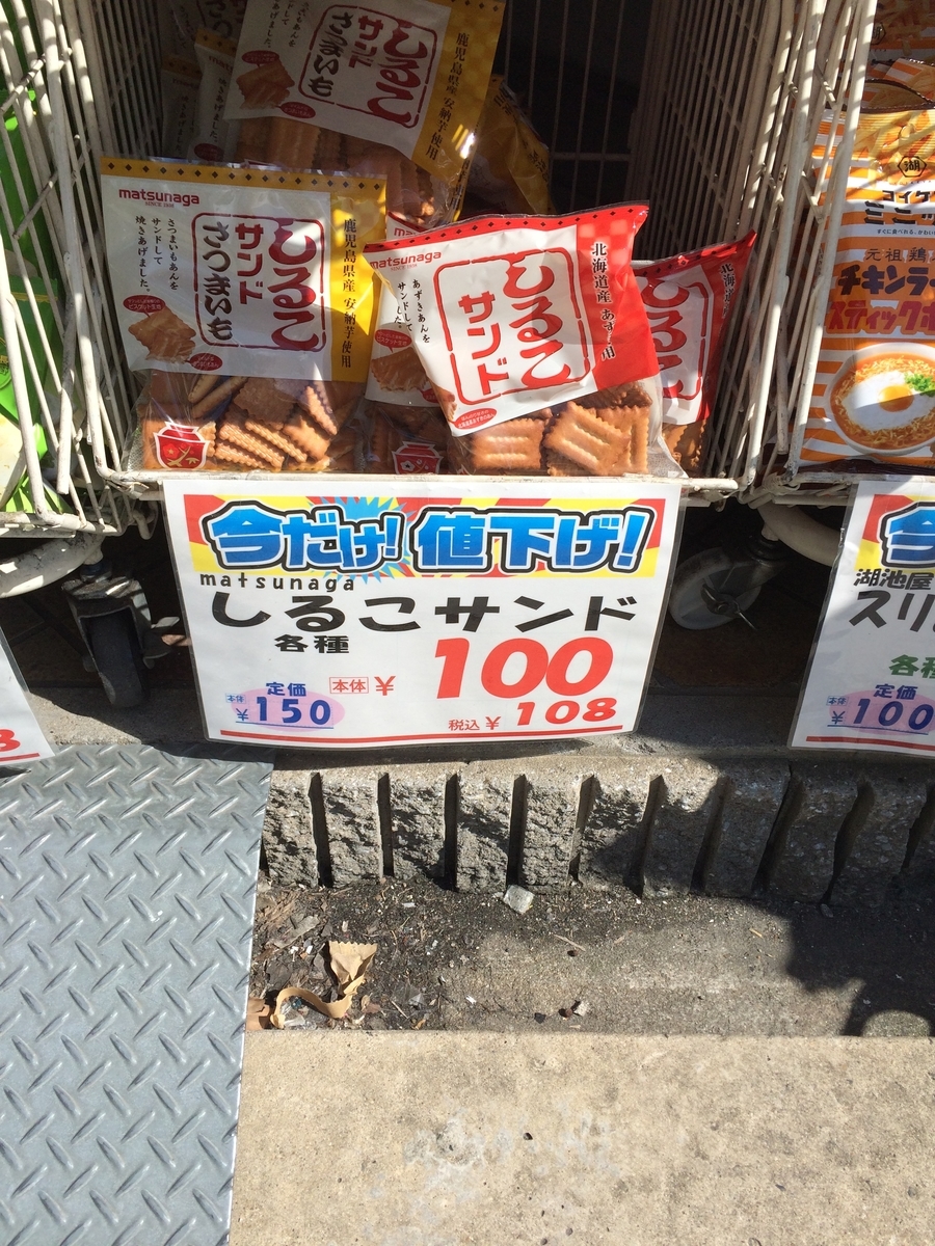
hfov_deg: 48.2
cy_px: 623
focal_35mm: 29
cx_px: 468
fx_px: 1044
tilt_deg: -46.7
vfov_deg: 61.7
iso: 32
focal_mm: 4.15
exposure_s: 1/2564
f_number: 2.2
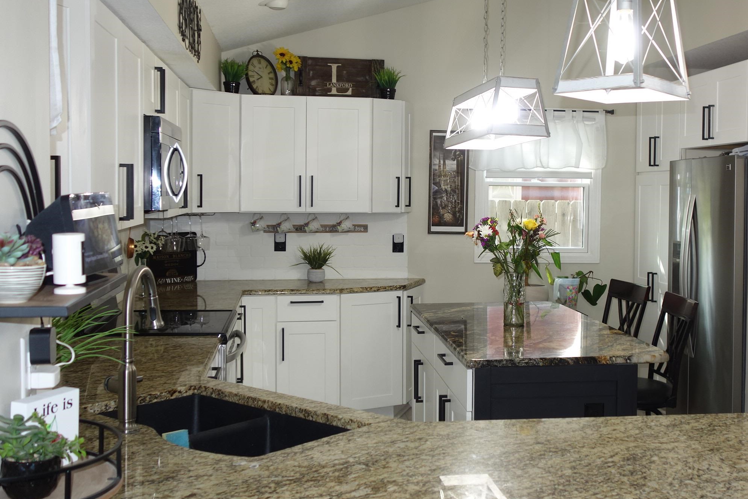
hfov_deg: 44.2
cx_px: 454
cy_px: 231
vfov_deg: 30.5
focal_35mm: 44
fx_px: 914
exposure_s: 1/40
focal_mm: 11.89
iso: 125
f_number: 2.5
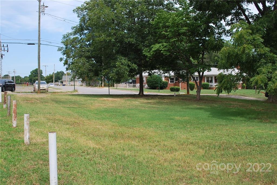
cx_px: 138
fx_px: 300
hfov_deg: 49.5
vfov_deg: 34.3
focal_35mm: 39
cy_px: 92
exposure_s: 1/200
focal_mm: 26
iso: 100
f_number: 7.1
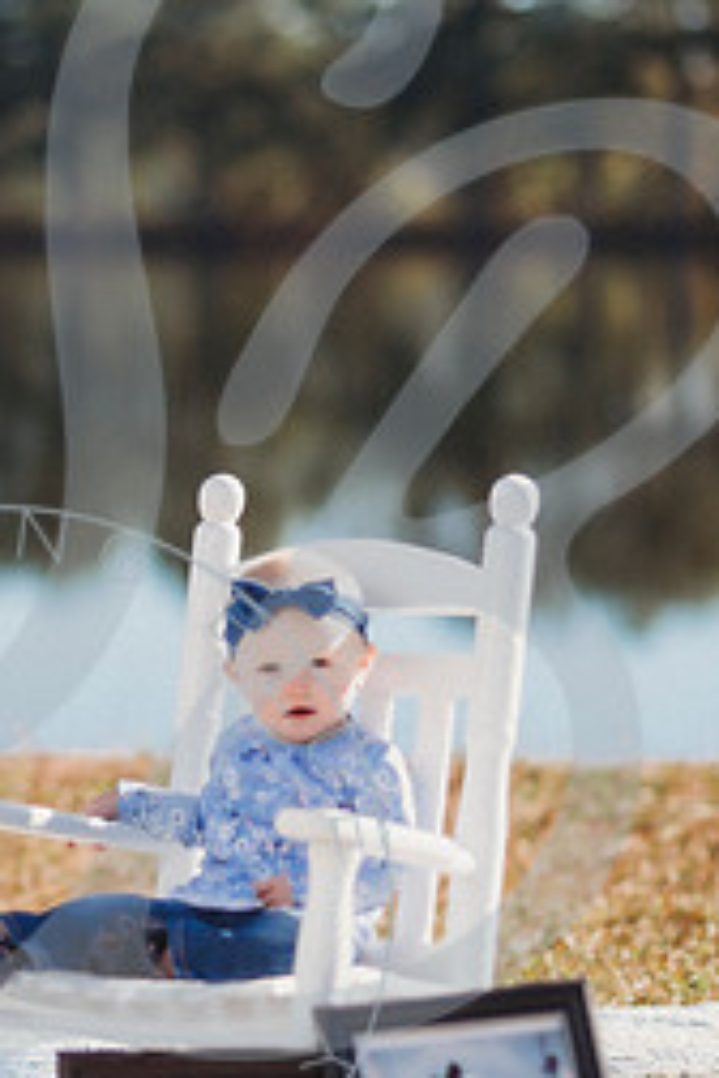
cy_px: 578
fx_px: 4553
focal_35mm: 152
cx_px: 188
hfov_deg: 9.0
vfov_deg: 13.5
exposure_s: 1/2000
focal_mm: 85
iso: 100
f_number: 2.8
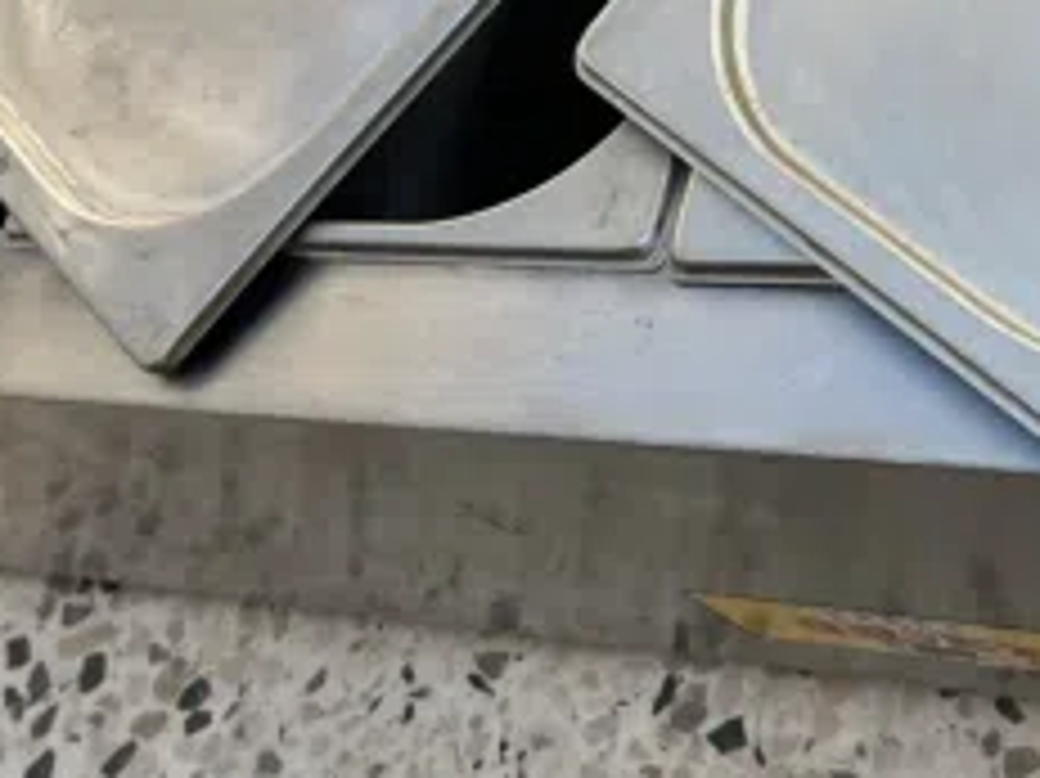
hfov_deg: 26.1
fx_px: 2162
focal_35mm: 72
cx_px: 959
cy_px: 283
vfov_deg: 20.4
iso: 50
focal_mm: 5.7
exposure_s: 1/2353
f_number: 1.5
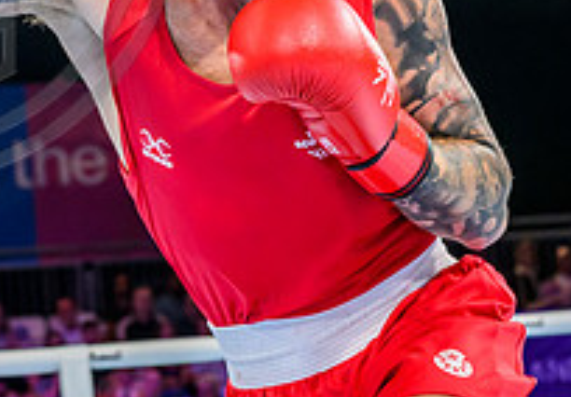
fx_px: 2106
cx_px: 106
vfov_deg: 10.4
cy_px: -221
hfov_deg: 15.3
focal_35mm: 131
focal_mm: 37
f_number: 3.2
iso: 2000
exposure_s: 1/1600
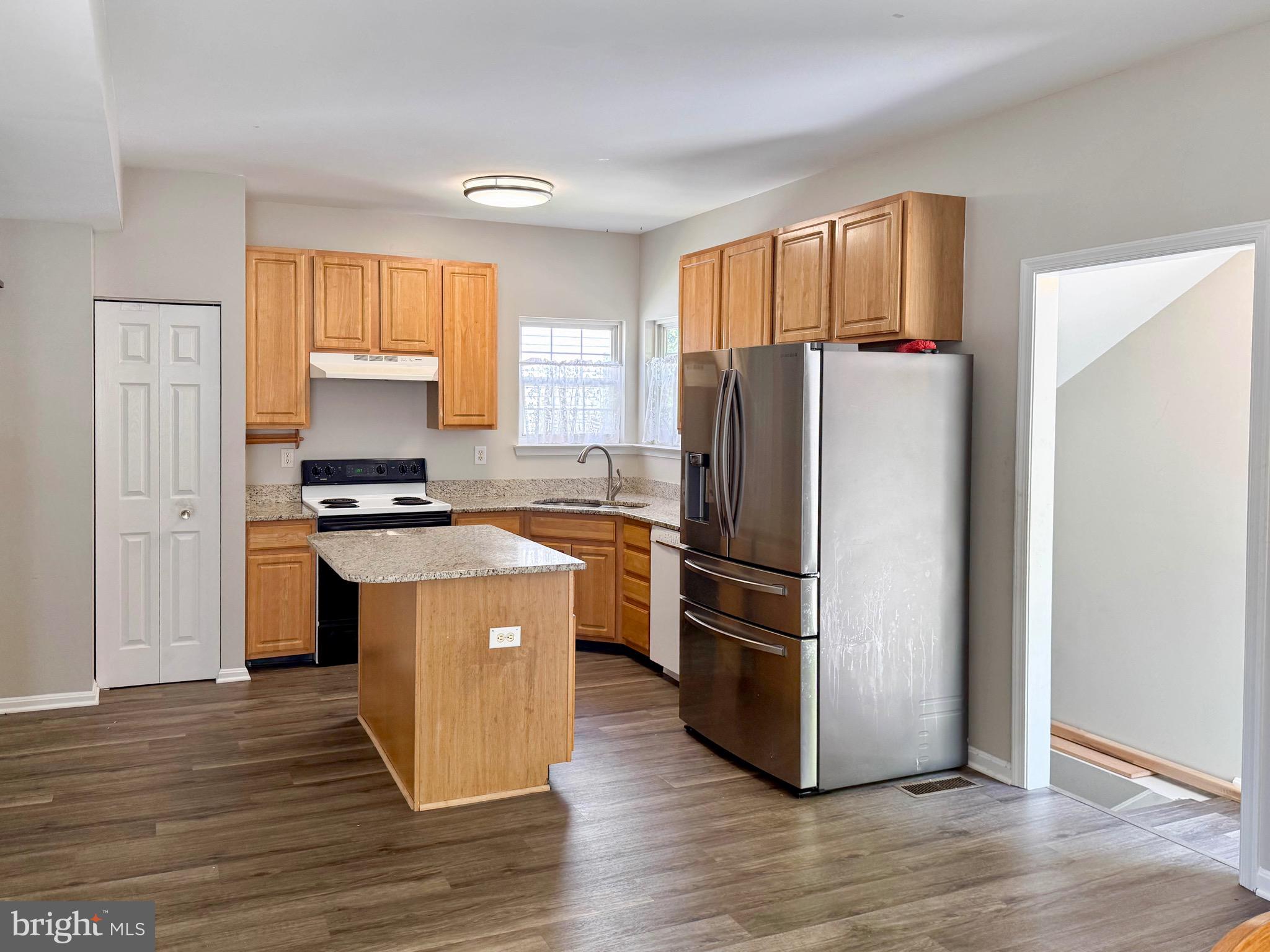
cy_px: 476
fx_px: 881
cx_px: 635
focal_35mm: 24
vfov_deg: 56.8
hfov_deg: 71.6
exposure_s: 1/120
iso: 160
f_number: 1.8
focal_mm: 6.76
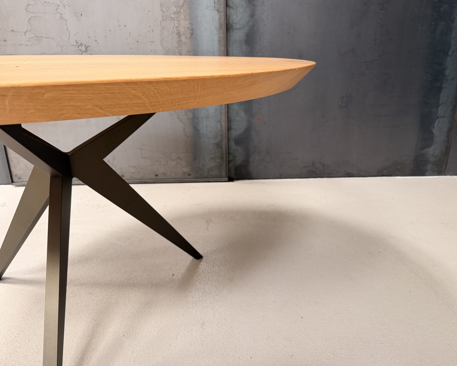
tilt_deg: -20.4
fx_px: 352
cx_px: 243
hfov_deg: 66.0
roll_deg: -0.2
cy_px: 179
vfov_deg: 54.9
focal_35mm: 26
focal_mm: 6.76
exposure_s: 1/60
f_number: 1.78
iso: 320
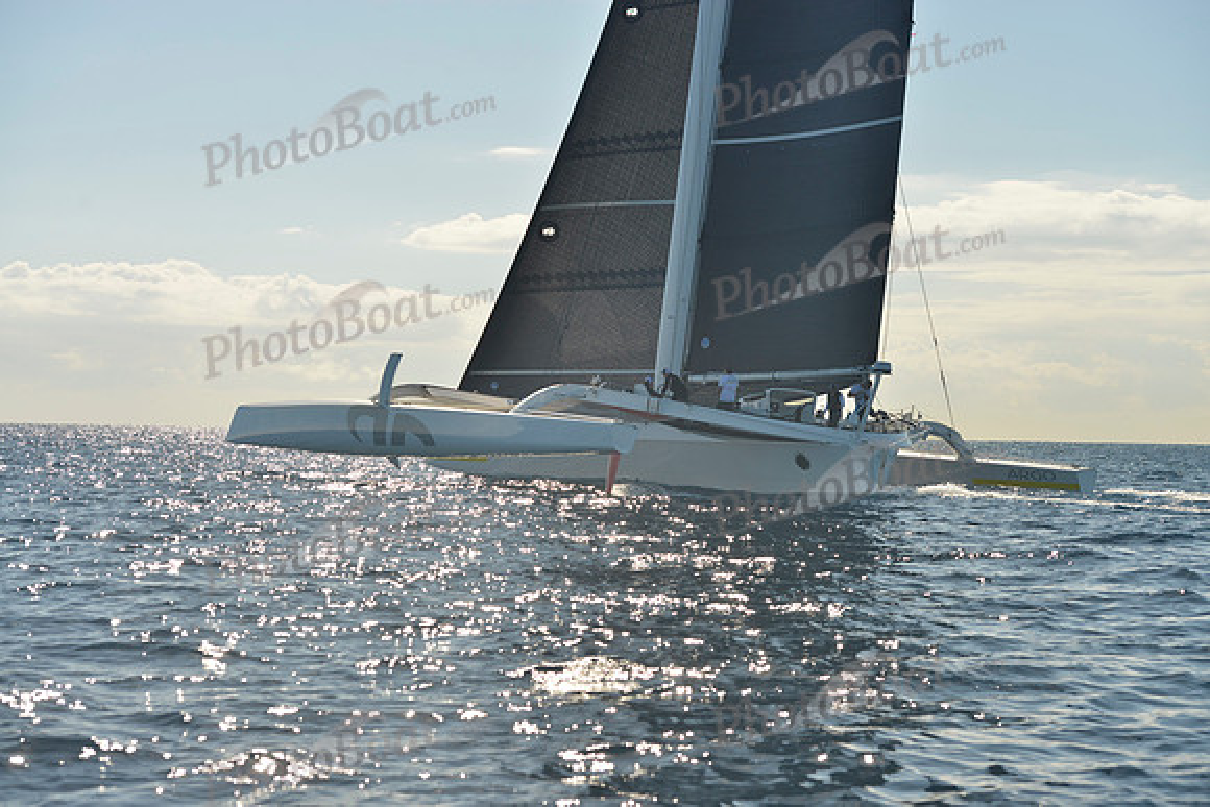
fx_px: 2521
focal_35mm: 75
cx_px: 605
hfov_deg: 27.0
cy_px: 404
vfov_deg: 18.2
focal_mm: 75
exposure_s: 1/640
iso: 200
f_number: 7.1
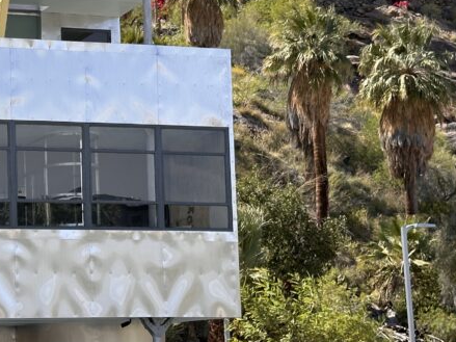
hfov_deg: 17.1
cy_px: 168
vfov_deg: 13.2
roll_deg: +1.2
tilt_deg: +7.0
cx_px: -16
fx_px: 1475
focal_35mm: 112
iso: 64
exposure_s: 1/2732
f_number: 1.78
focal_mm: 6.86
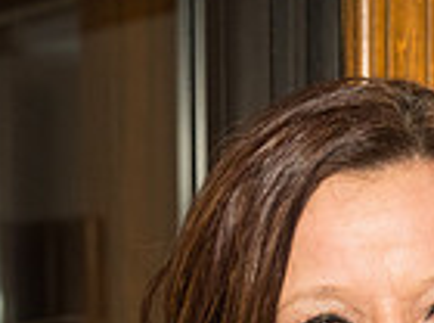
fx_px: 2824
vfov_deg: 6.4
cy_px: 594
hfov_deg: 8.7
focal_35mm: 226
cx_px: 520
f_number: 4.5
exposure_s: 1/320
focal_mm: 48
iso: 1600
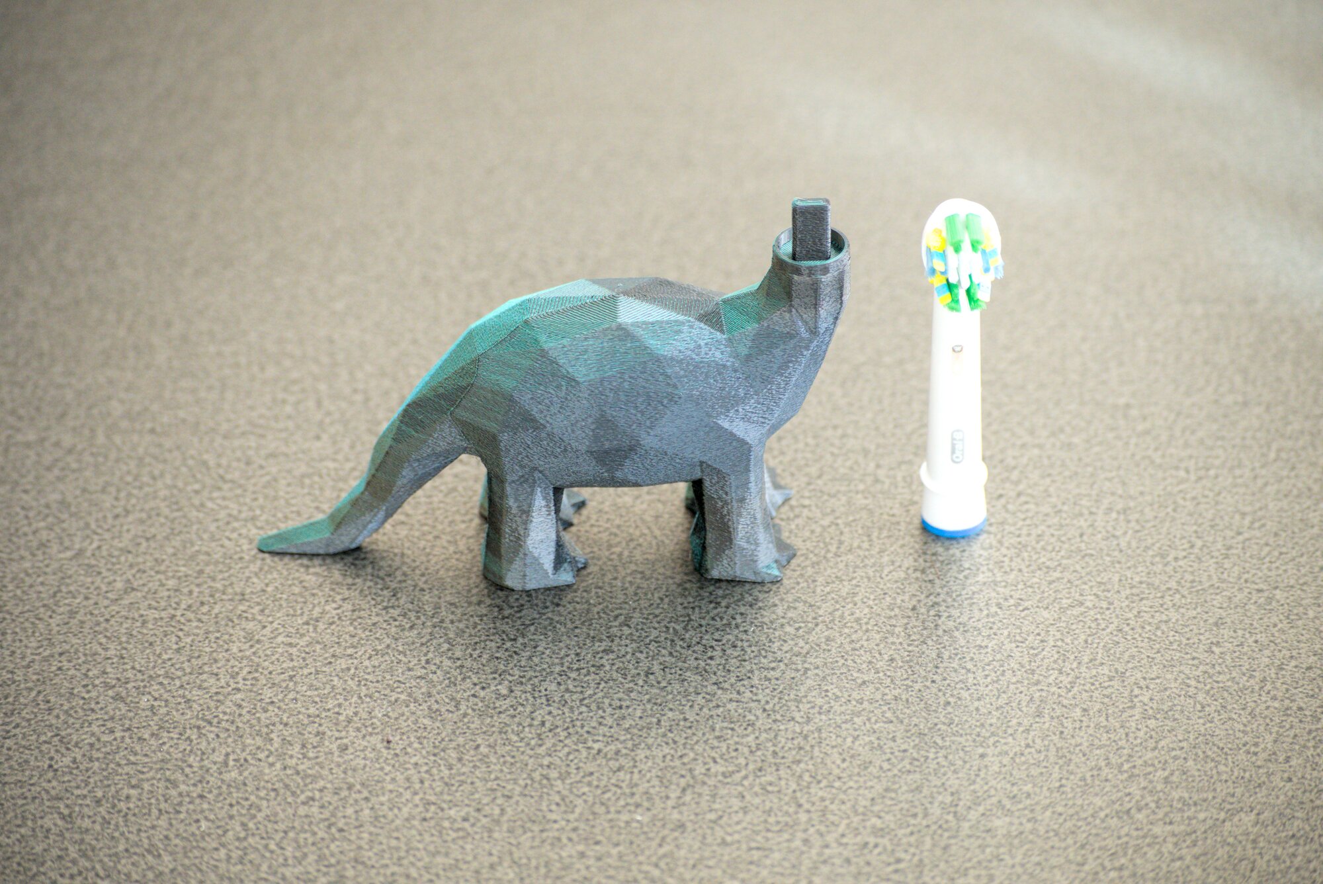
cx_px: 662
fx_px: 5221
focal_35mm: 142
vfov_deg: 9.7
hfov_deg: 14.4
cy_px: 442
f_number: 4.2
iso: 1250
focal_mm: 95
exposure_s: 1/125
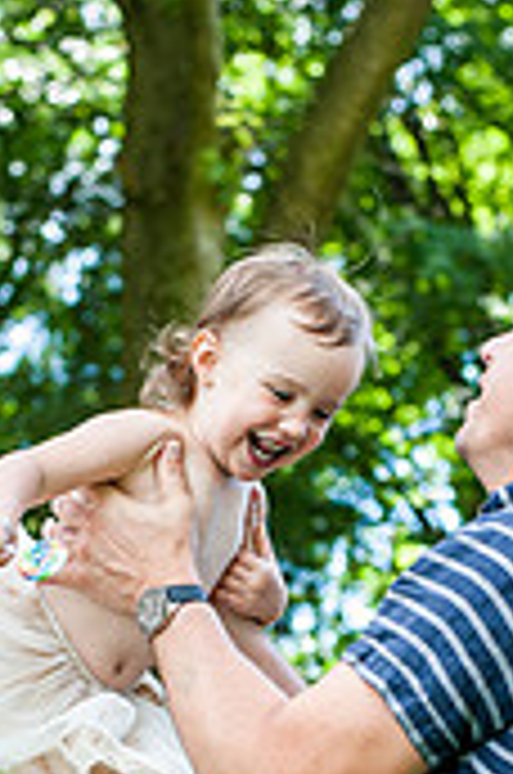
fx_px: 2811
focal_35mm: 131
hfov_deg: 10.4
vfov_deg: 15.5
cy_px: 716
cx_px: 313
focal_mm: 50
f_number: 4
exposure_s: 1/640
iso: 800
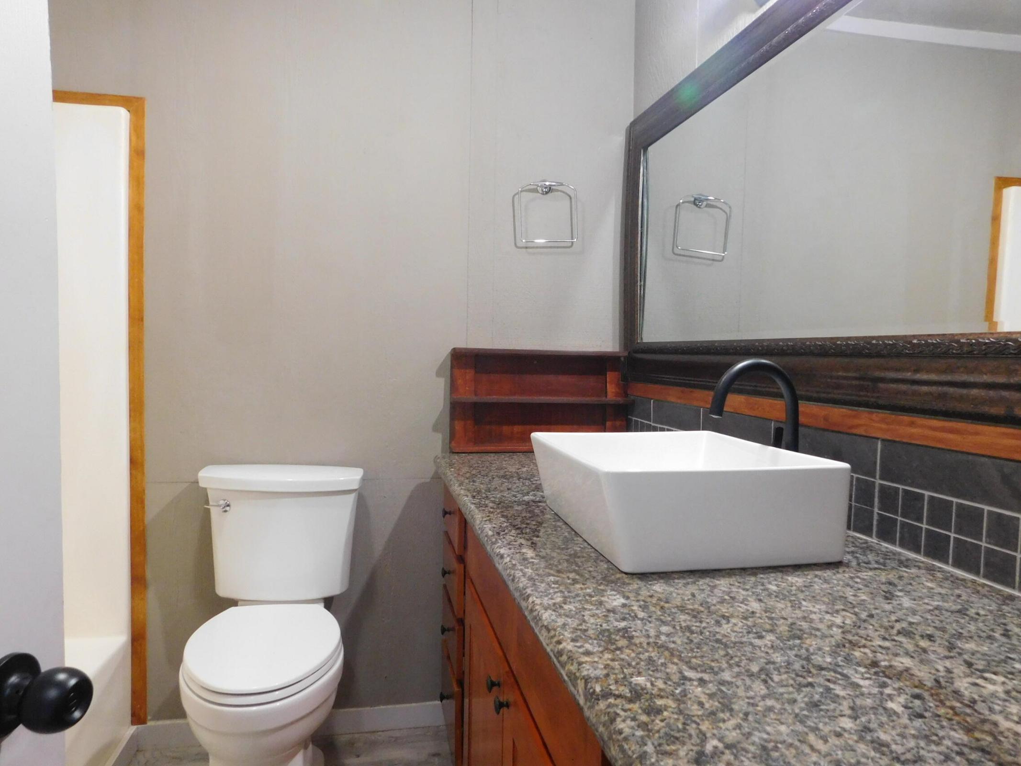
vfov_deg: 58.9
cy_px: 383
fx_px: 678
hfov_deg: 73.9
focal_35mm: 23
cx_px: 510
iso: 400
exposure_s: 1/13
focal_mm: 4
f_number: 3
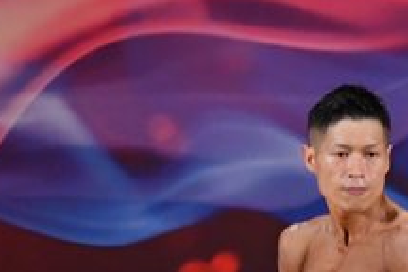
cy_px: 470
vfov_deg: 1.7
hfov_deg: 2.6
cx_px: 175
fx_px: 9145
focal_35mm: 807
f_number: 5.6
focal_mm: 150
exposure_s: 1/400
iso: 3200
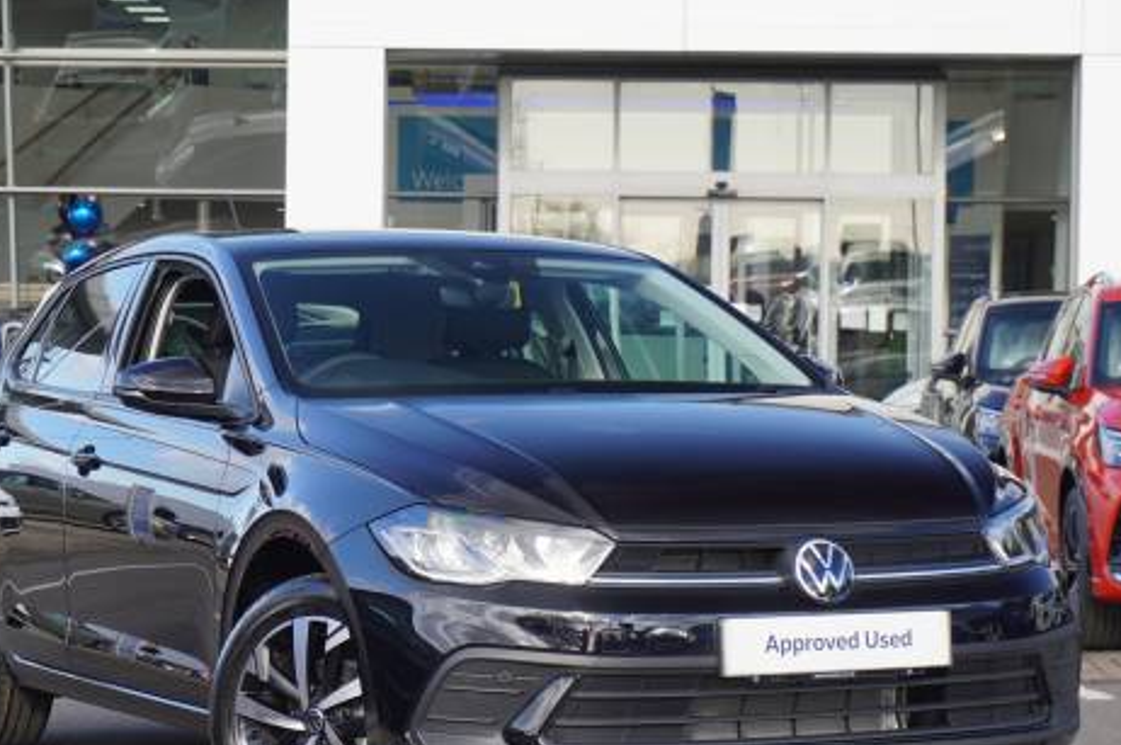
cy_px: 391
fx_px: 3235
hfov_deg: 19.7
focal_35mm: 104
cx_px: 544
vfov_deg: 13.1
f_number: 5.6
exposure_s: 1/90
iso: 100
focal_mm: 50
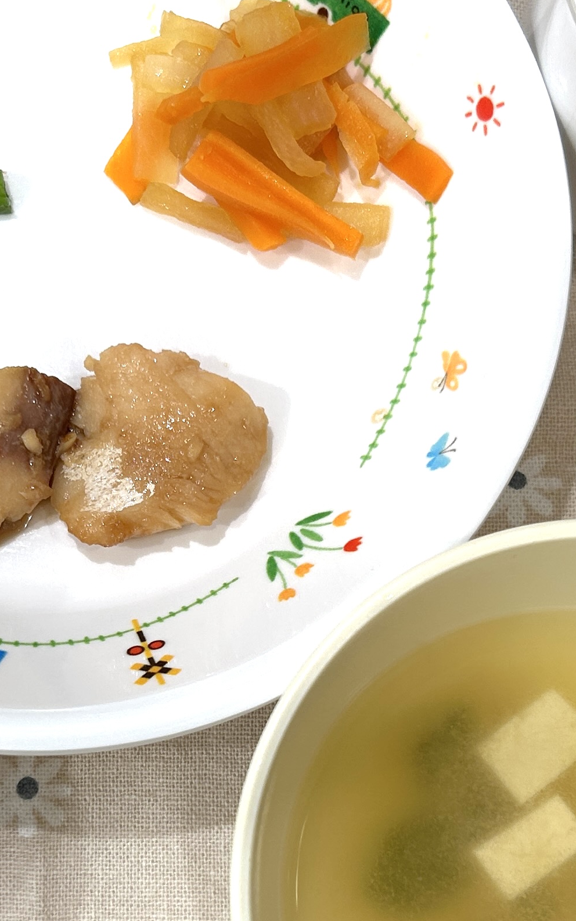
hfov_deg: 18.4
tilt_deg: -79.4
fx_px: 1758
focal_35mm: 70
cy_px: 560
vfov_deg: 29.3
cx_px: 119
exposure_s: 1/100
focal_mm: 5.7
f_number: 1.5
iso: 32
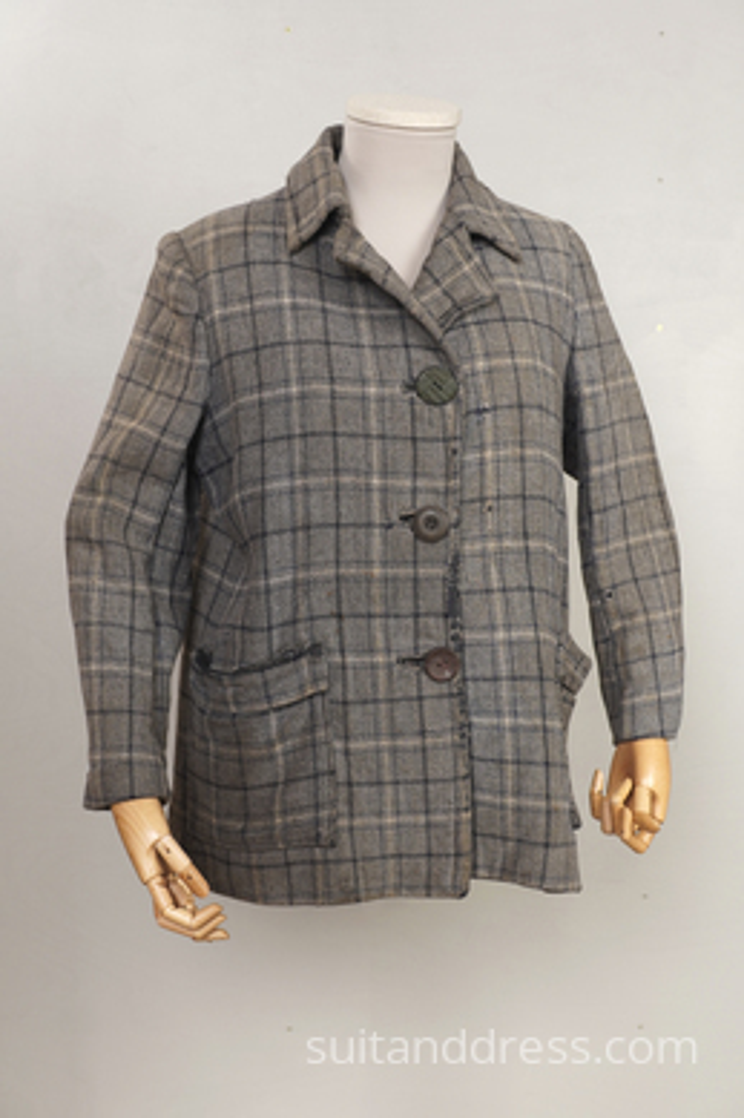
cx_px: 372
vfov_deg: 41.1
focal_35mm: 48
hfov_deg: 28.1
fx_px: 1489
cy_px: 559
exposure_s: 1/20
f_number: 5.6
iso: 320
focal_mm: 32
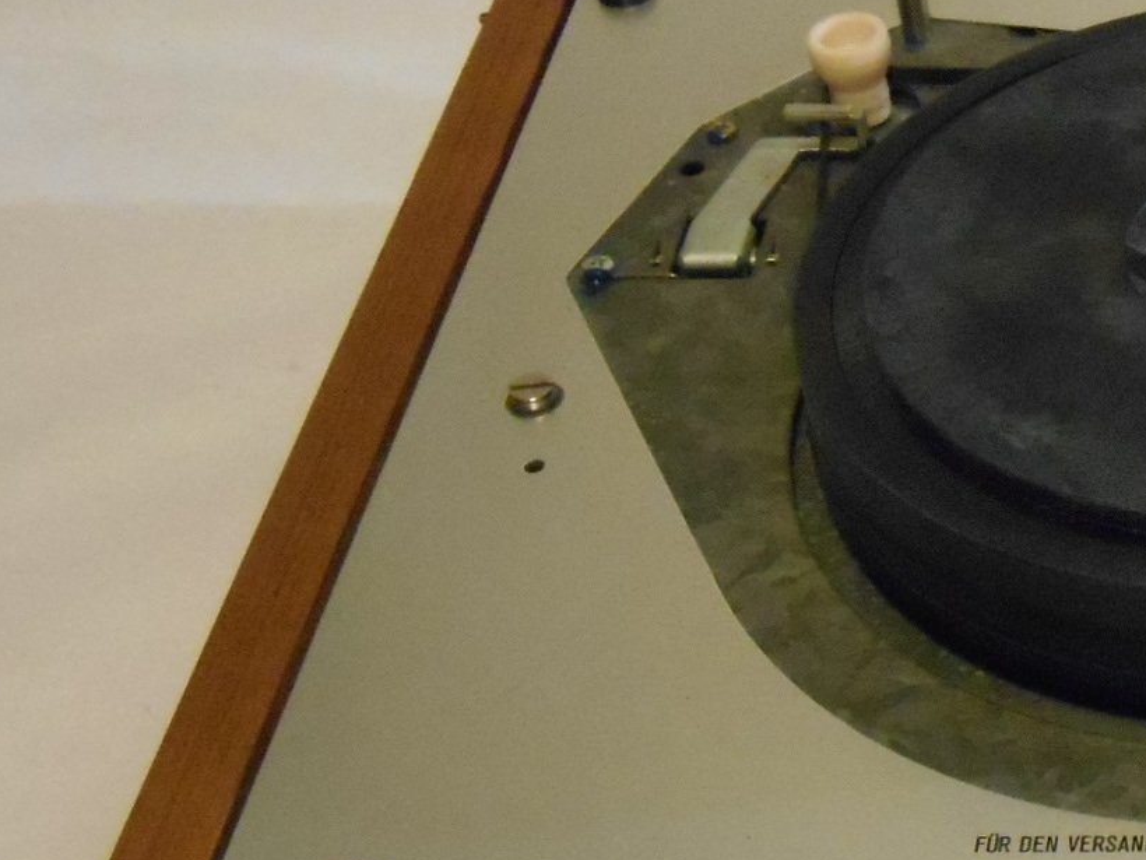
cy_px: 503
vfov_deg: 15.2
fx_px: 3211
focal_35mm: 97
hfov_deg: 18.6
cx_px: 1558
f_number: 3.7
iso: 800
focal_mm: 6.3
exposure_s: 1/13
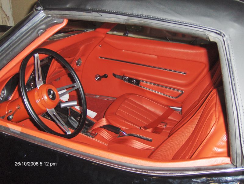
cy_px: 92
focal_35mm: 35
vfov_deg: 40.8
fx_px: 247
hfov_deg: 52.6
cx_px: 122
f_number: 2.8
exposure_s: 1/60
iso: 100
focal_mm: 7.5
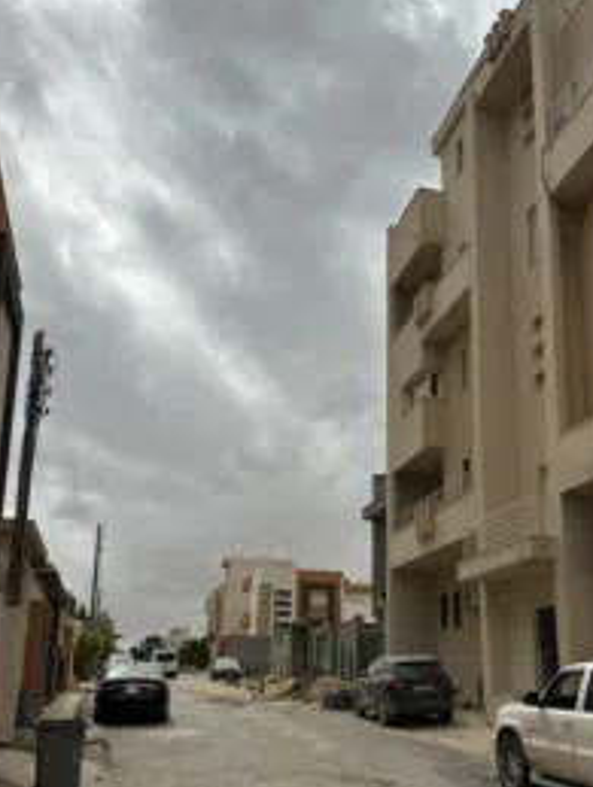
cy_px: 495
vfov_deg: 49.6
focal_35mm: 37
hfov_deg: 38.6
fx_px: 843
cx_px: 359
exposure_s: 1/10753
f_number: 1.78
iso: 80
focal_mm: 6.86
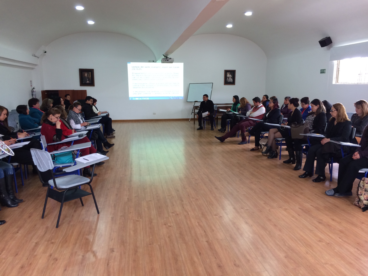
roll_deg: +0.0
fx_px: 308
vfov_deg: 48.2
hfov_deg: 61.7
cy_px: 138
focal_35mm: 29
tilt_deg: -9.1
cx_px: 184
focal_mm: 4.15
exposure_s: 1/30
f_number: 2.2
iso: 100
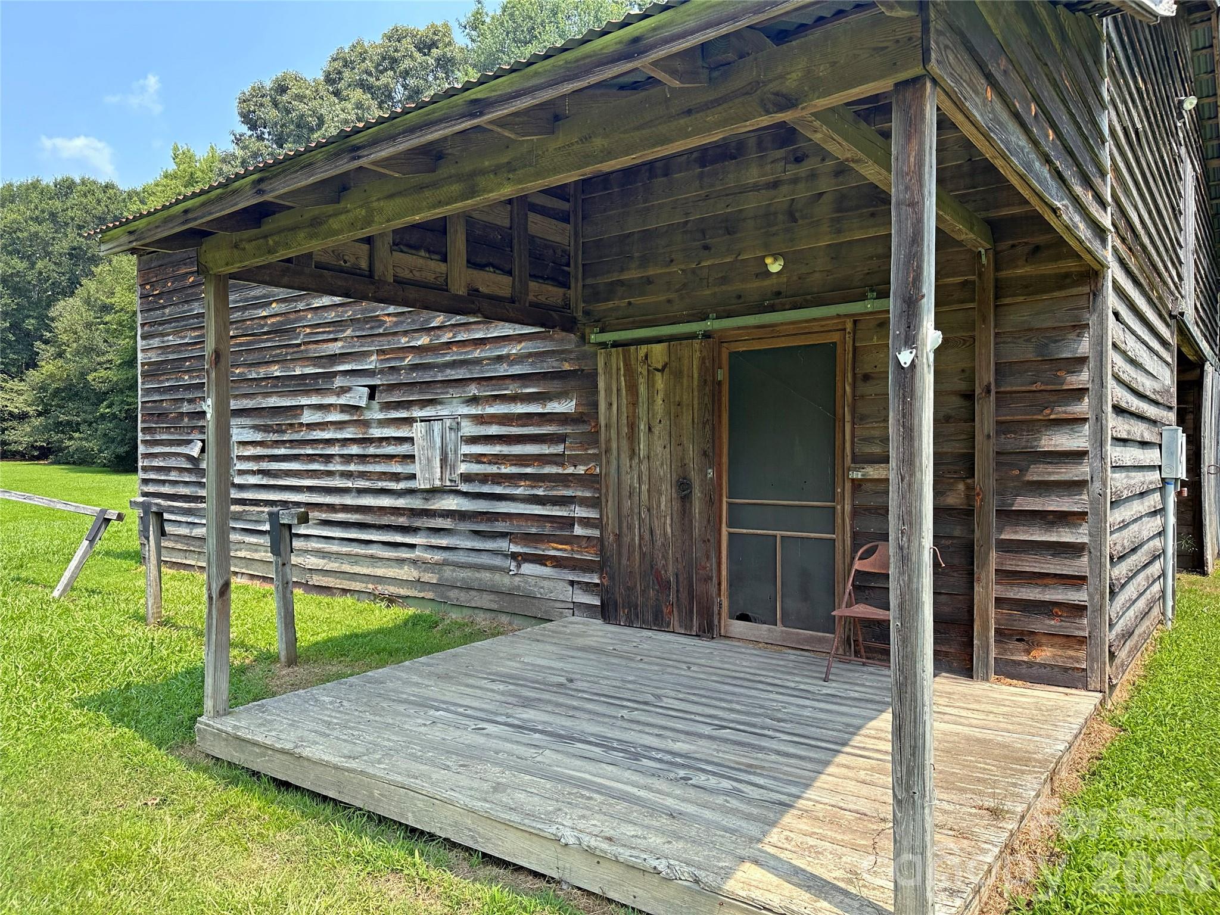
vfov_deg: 56.8
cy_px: 458
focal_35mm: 24
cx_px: 610
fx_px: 846
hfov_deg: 71.6
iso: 80
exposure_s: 1/1157
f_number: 1.78
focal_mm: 6.86
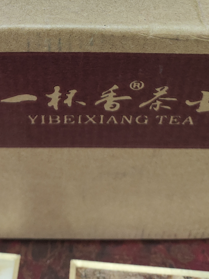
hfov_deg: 27.3
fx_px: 426
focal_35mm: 53
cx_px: 63
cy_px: -17
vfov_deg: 32.4
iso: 711
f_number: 1.8
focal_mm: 4.68
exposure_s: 1/25
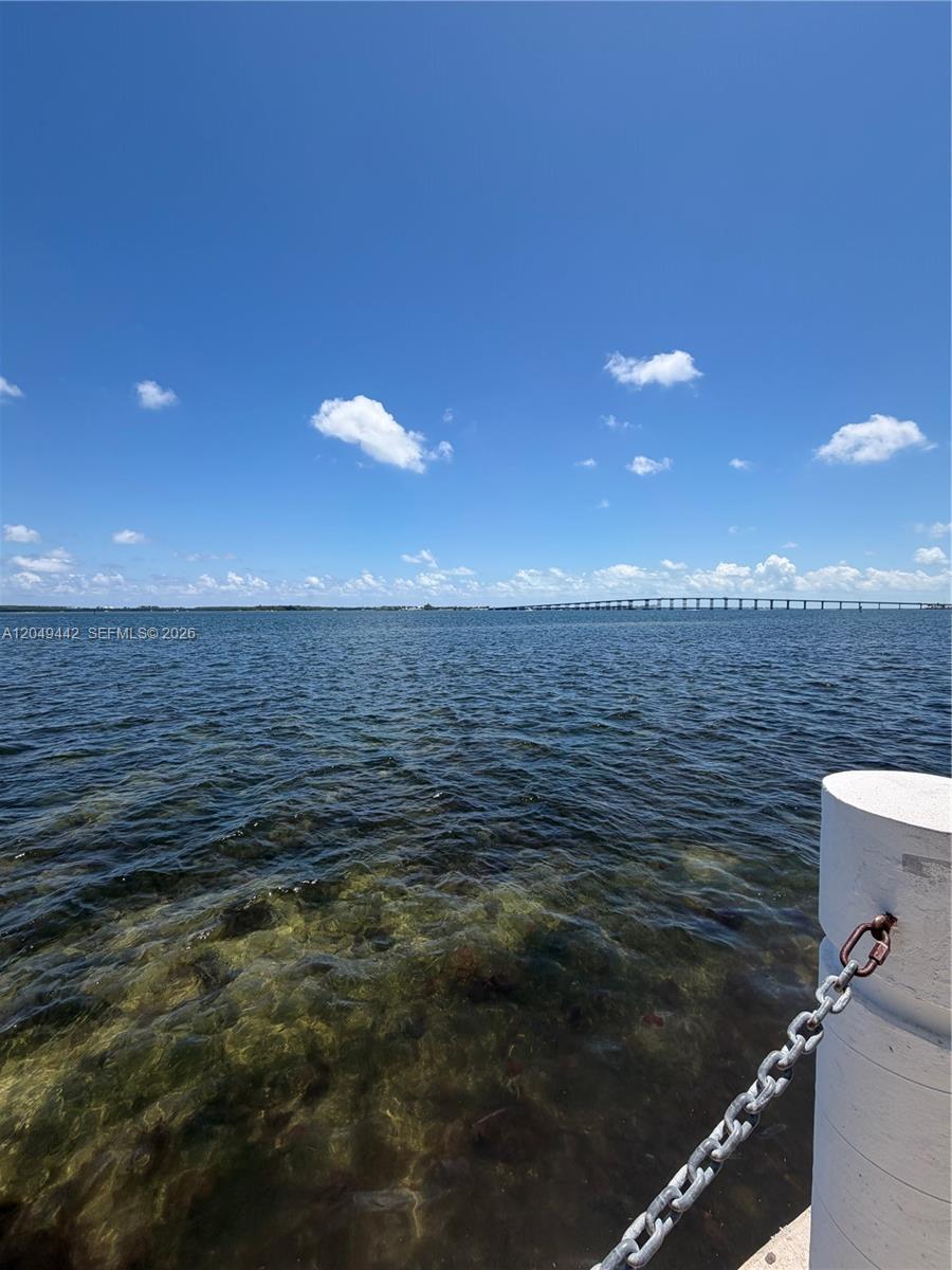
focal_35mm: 14
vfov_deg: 102.1
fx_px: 513
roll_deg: -0.4
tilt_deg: -3.2
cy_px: 635
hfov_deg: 85.7
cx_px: 476
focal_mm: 2.22
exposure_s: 1/985
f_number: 2.2
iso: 20
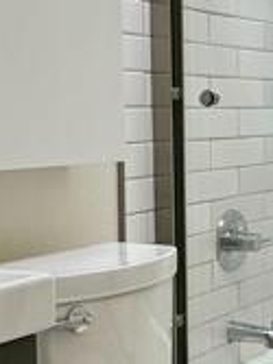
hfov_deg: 17.1
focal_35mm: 86
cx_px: 135
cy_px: 242
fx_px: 905
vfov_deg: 22.7
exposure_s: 1/99
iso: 40
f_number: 2.2
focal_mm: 2.22
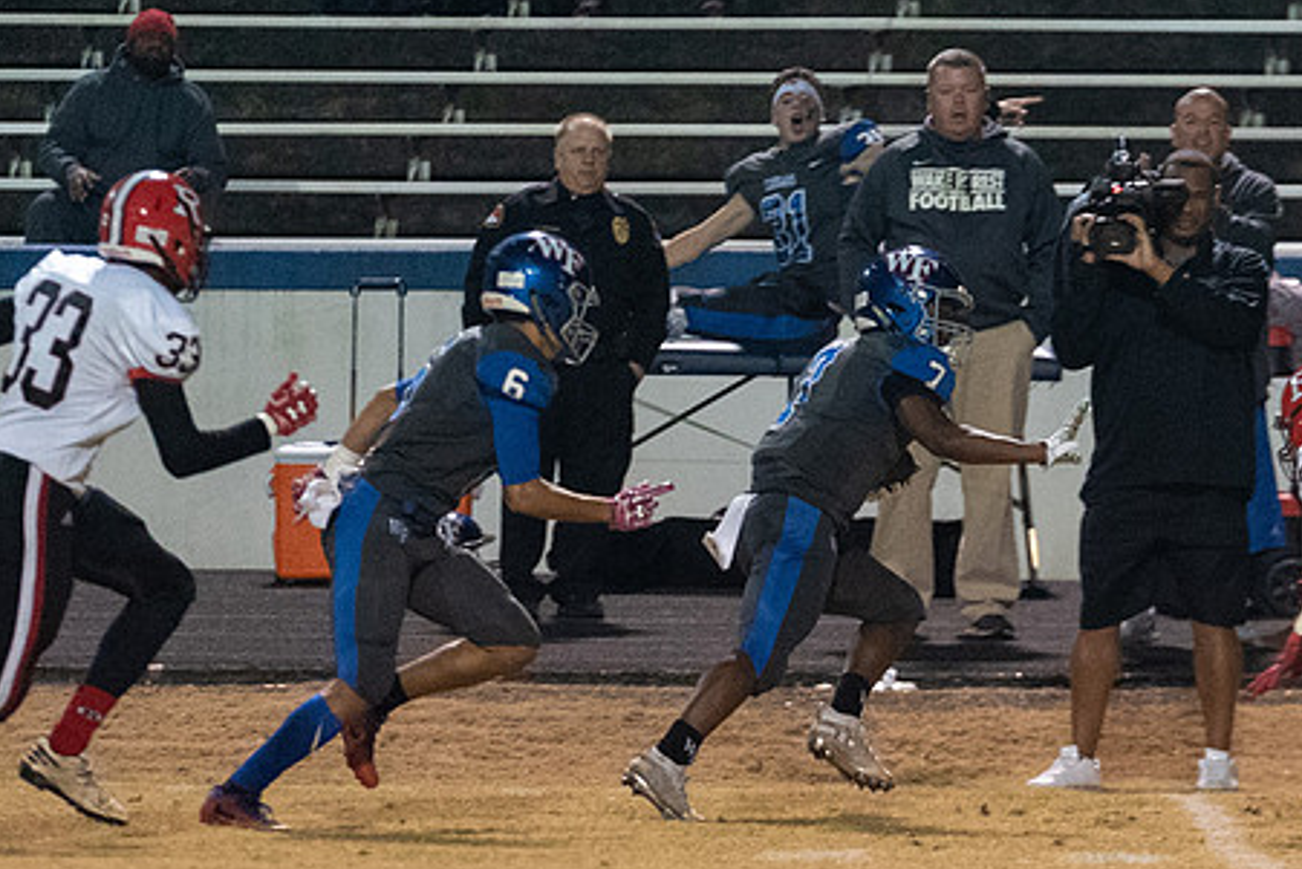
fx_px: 18160
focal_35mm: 502
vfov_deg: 2.7
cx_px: 980
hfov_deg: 4.1
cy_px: 659
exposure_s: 1/800
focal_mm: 187
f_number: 2.8
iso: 8000
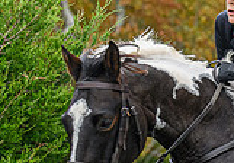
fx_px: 3314
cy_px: 140
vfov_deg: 2.8
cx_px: 328
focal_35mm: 503
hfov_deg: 4.0
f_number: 3.5
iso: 1000
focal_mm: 82
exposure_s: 1/800
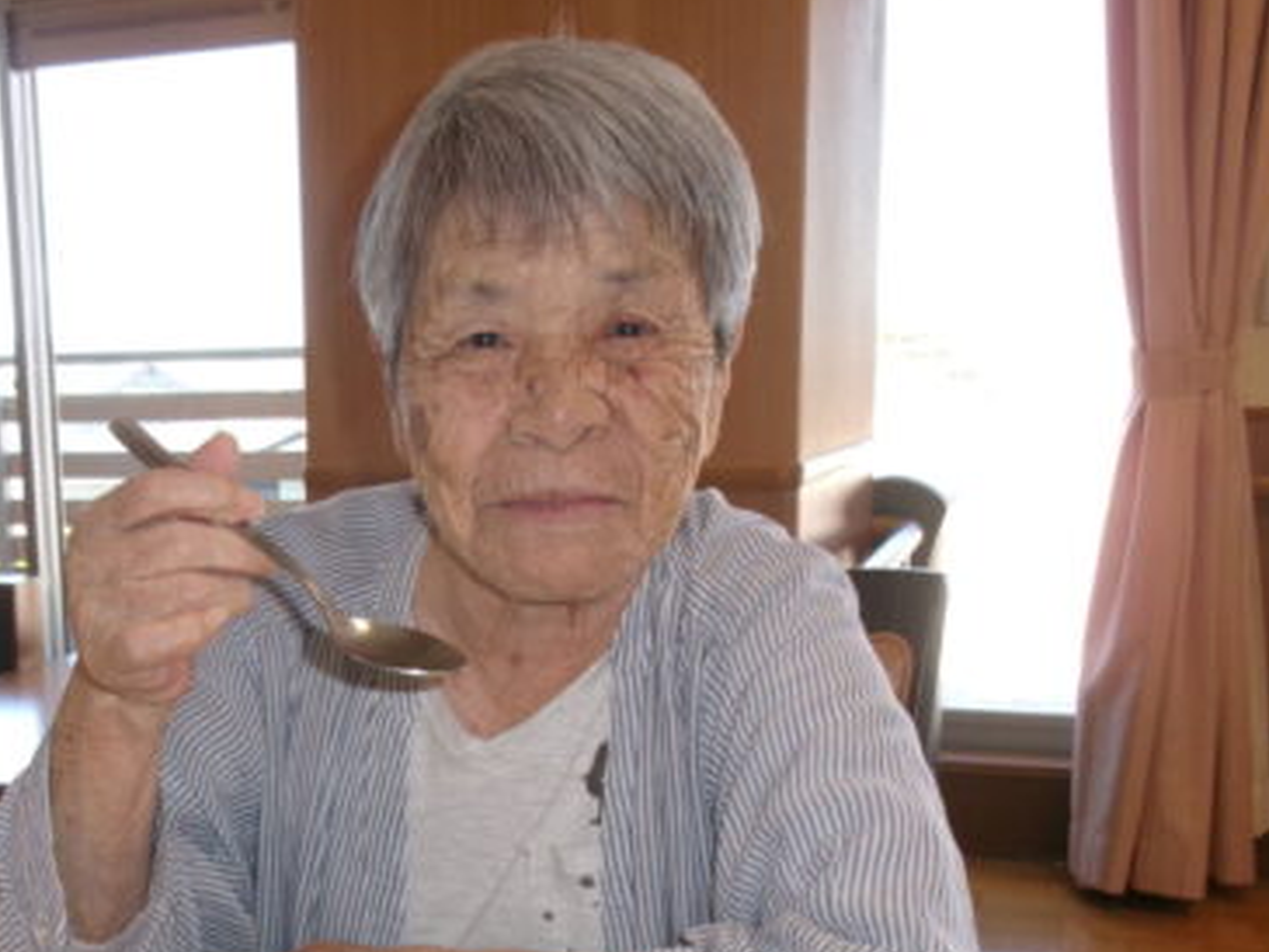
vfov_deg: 31.1
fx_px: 1687
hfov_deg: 40.4
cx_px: 358
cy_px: 698
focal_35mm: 46
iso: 100
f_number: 3.9
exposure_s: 1/42
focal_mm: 5.1
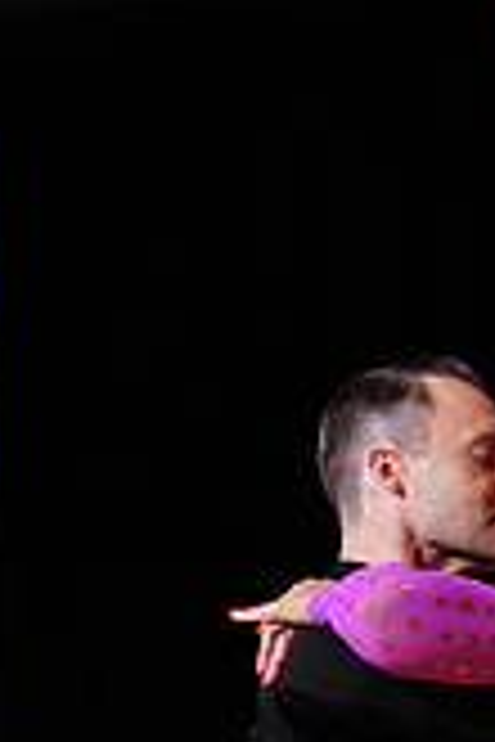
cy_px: 931
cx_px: 479
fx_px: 8868
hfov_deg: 3.2
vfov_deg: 4.8
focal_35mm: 430
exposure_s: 1/400
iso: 2500
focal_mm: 122
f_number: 2.8
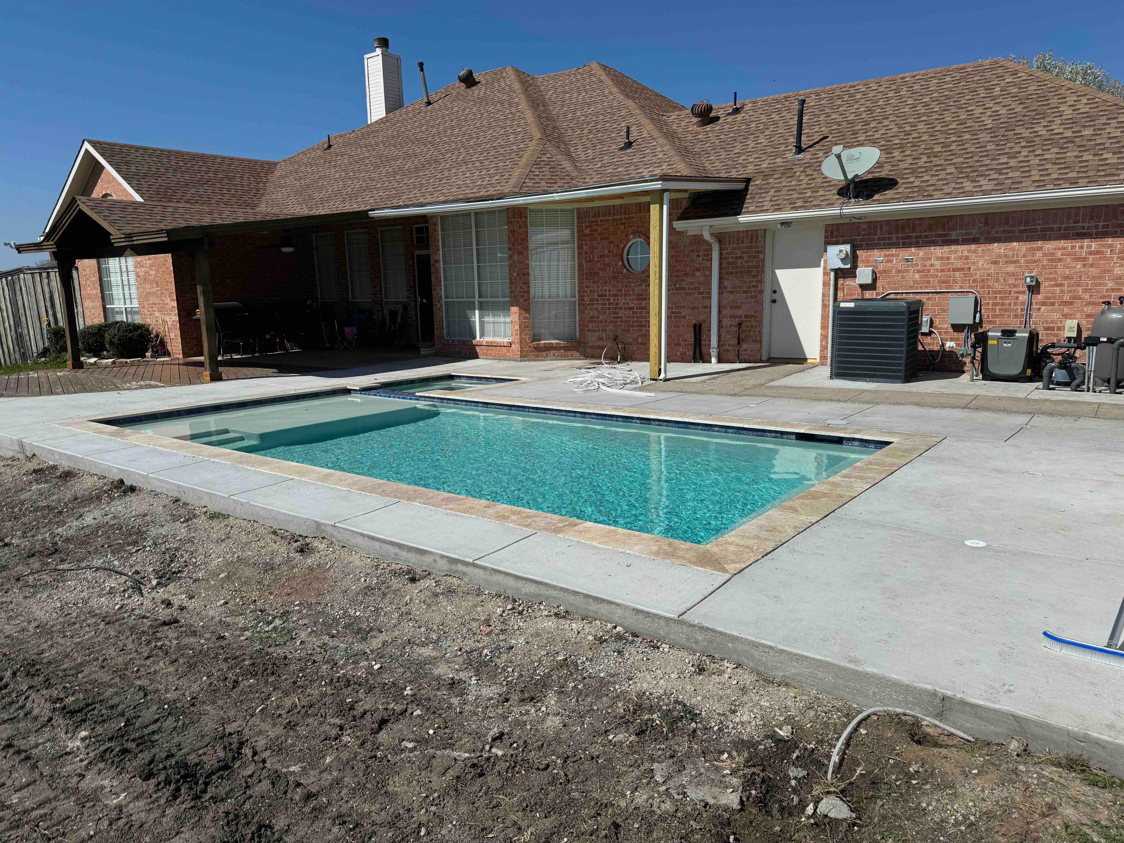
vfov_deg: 56.8
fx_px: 779
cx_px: 562
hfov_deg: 71.6
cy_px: 422
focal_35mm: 24
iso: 100
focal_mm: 6.86
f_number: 1.78
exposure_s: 1/12346
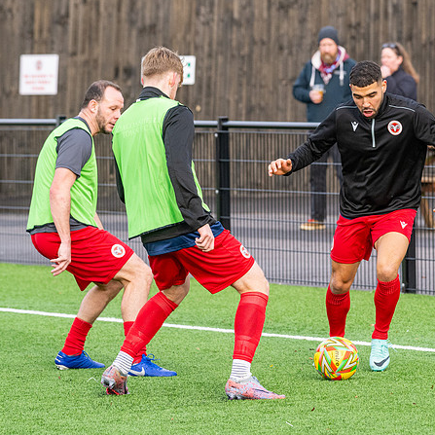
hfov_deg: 5.6
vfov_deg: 5.7
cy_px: 184
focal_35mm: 310
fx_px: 4407
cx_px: 281
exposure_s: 1/1600
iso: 800
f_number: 4
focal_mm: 135
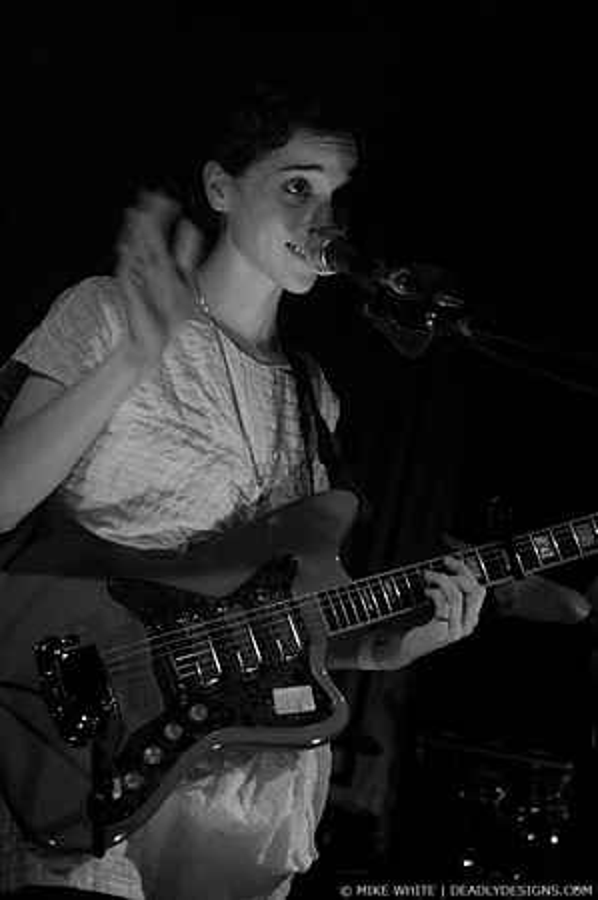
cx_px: 299
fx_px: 1798
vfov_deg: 28.1
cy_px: 450
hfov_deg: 18.9
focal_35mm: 72
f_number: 3.2
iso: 1600
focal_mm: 48
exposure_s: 1/80
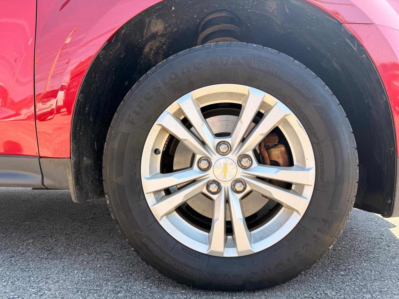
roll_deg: +2.4
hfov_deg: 71.6
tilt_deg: -2.3
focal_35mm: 24
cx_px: 200
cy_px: 150
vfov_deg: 56.8
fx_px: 277
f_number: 1.78
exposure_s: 1/780
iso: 80
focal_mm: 6.76
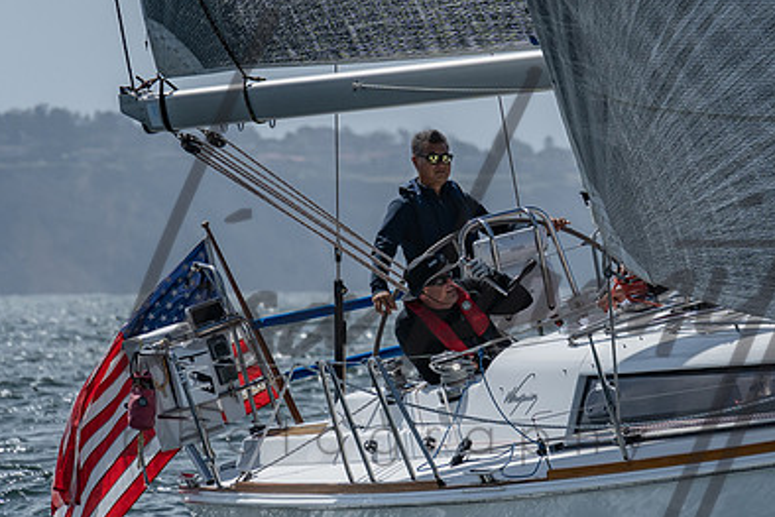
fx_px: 10638
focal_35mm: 494
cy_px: 197
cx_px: 464
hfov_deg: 4.2
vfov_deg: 2.8
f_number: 6.3
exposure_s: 1/2500
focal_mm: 200
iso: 200
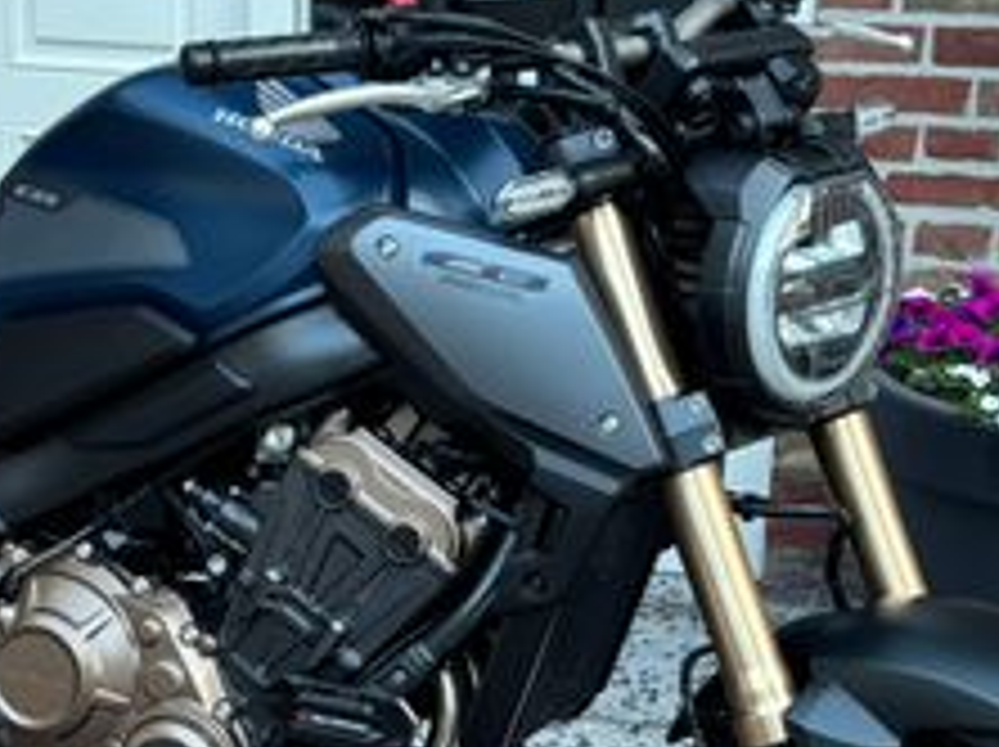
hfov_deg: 25.9
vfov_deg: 19.4
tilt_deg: -22.2
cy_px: 580
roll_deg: -0.5
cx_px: 360
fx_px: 2162
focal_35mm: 75
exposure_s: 1/121
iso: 100
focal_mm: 5.96
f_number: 1.6
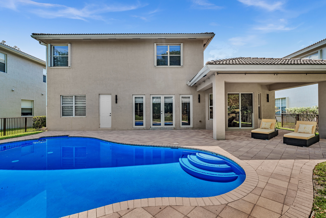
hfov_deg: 96.7
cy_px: 109
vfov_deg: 73.7
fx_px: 145
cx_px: 163
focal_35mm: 16
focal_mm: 16
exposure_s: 1/400
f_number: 8
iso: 200
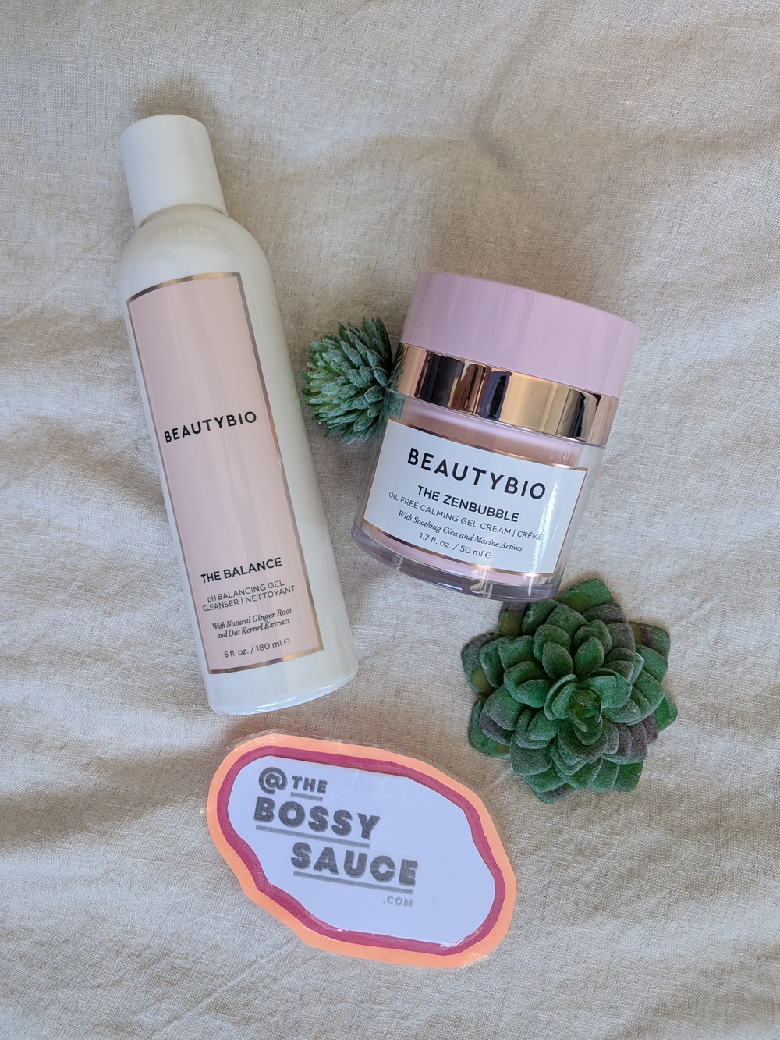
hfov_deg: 56.8
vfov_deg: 71.6
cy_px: 520
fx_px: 721
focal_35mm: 24
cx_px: 390
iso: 152
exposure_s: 1/60
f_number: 1.7
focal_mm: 4.53
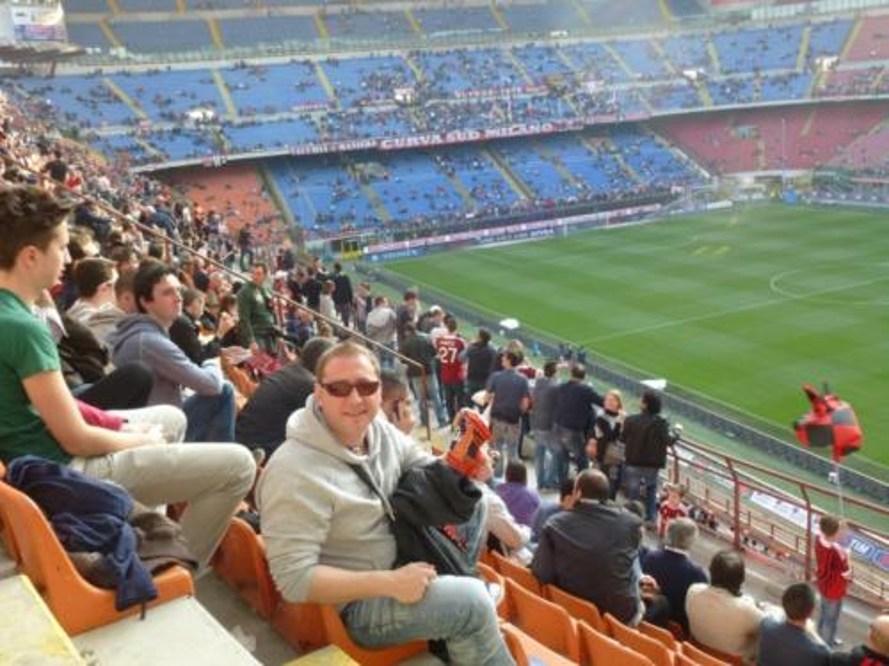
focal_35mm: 33
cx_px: 444
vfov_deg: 42.9
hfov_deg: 55.4
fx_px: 847
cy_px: 333
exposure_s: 1/60
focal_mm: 5.9
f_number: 3.6
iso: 160
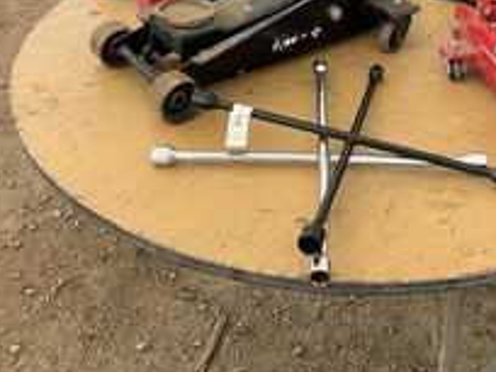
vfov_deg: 24.8
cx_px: 350
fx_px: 817
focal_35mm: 57
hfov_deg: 33.3
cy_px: 29
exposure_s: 1/122
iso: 32
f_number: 1.8
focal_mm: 3
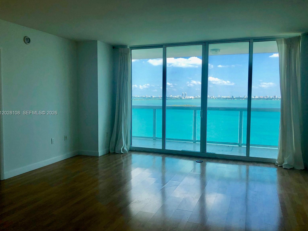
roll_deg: -0.4
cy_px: 113
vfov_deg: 48.2
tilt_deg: -3.8
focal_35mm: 29
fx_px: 258
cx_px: 155
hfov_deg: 61.7
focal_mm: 4
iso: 20
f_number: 1.8
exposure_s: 1/615
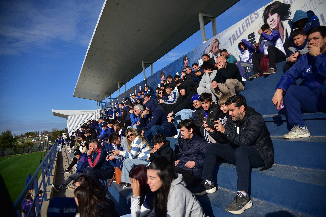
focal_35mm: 24
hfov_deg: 73.7
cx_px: 163
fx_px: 217
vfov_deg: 53.2
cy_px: 108
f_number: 4
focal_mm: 24
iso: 100
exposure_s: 1/3200
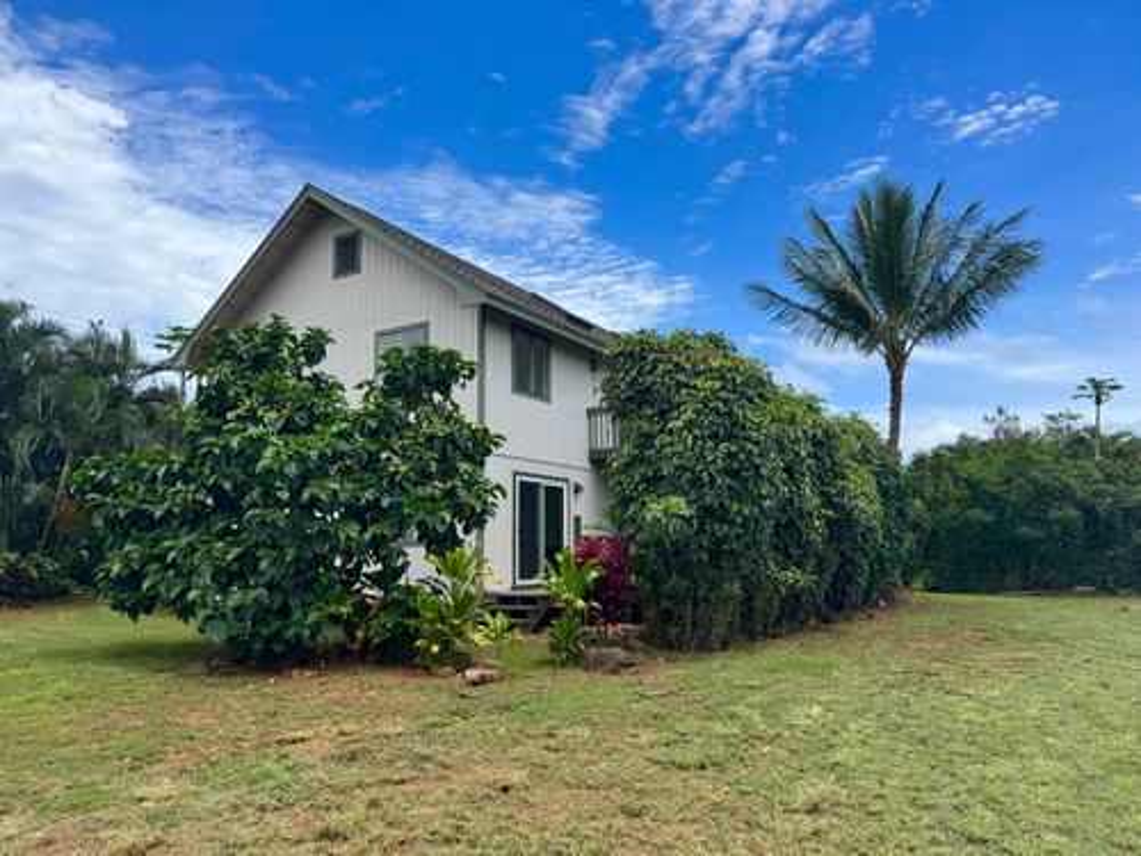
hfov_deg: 71.6
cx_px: 570
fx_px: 791
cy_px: 428
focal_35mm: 24
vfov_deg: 56.8
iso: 80
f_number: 1.78
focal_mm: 6.76
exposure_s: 1/4608
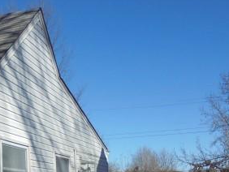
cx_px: 18
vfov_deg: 23.4
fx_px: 391
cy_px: 187
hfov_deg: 31.0
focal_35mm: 59
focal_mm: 4.6
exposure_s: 1/125
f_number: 11.5
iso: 100
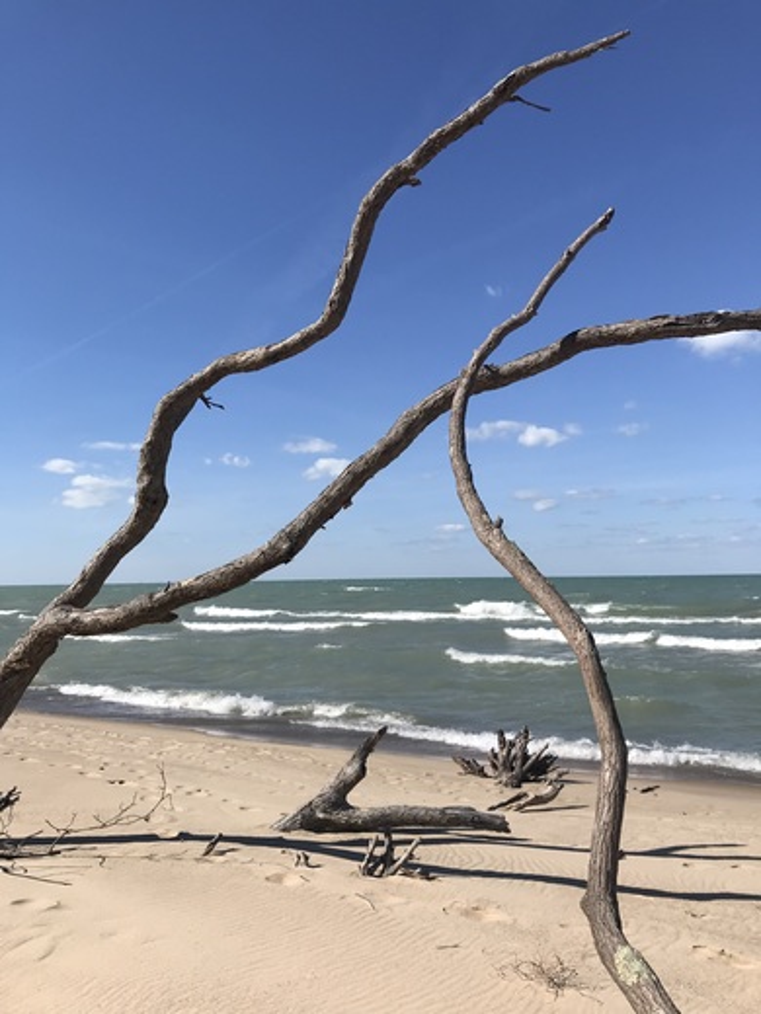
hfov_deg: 49.7
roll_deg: +0.7
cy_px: 507
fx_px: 821
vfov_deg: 63.4
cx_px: 380
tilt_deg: +5.9
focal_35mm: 28
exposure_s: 1/3546
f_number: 1.8
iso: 20
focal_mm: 3.99
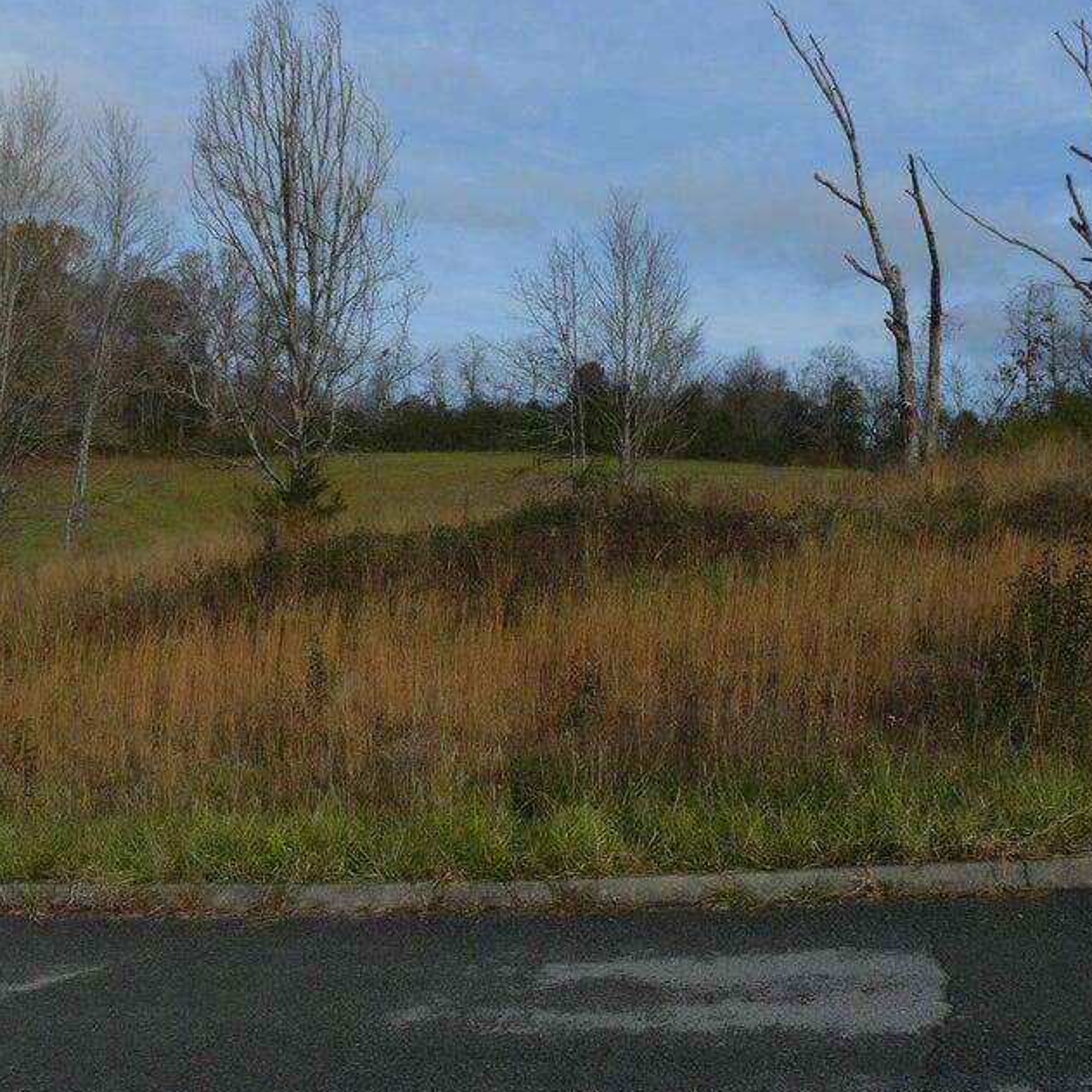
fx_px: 1535
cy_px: 549
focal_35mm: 43
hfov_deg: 39.0
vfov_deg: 39.2
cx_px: 430
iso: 100
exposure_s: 1/400
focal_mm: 6
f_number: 6.3
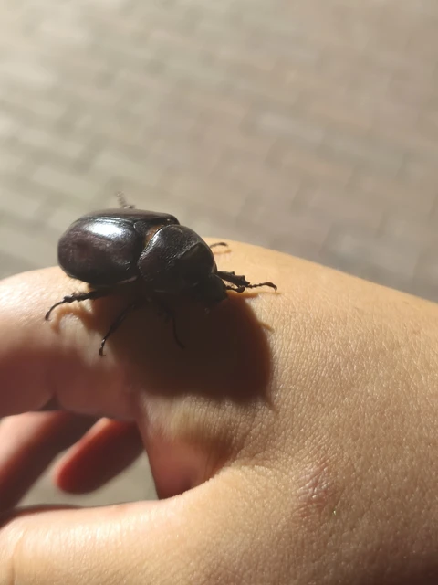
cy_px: 292
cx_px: 219
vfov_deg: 38.2
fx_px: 844
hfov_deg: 29.1
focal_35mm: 50
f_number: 1.7
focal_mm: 5.35
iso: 800
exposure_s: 1/33.3
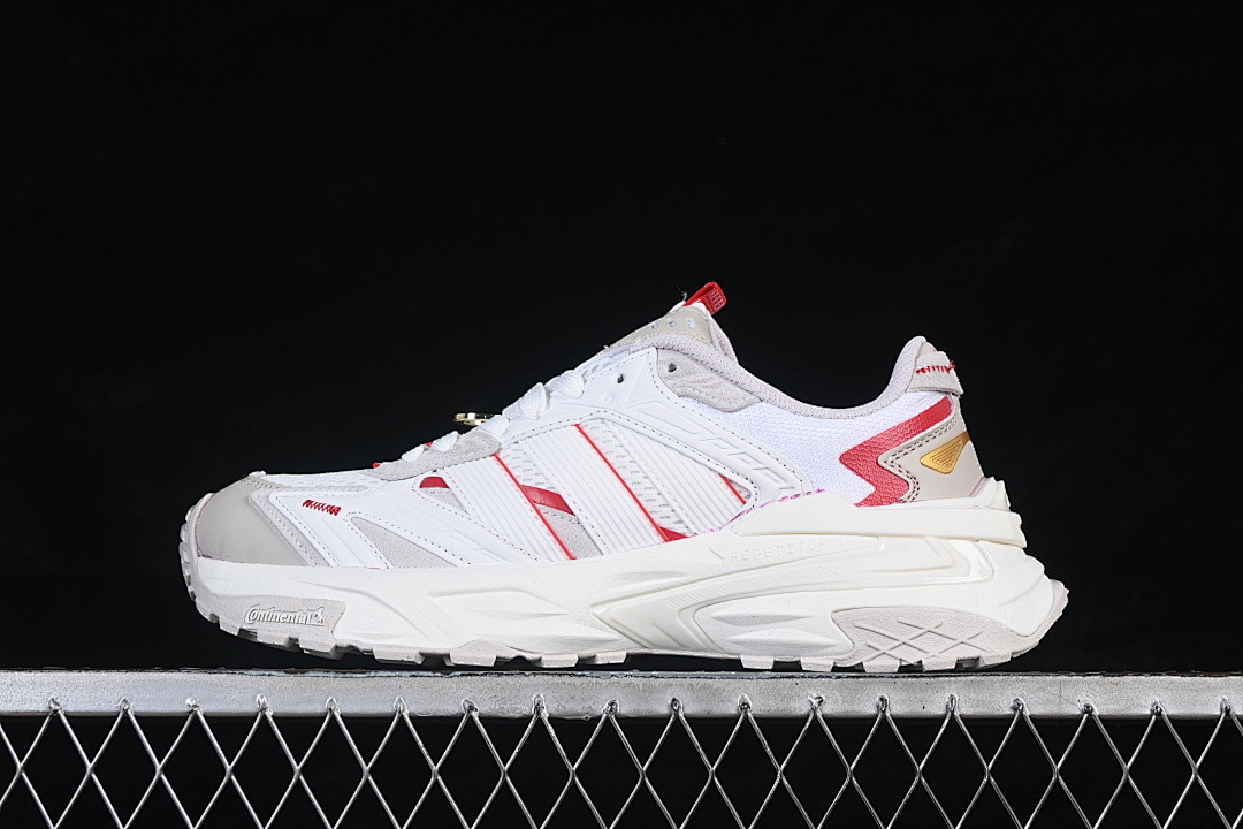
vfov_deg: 18.2
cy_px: 414
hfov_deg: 27.0
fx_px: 2589
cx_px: 622
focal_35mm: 75
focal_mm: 50
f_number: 8
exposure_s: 1/80
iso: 160
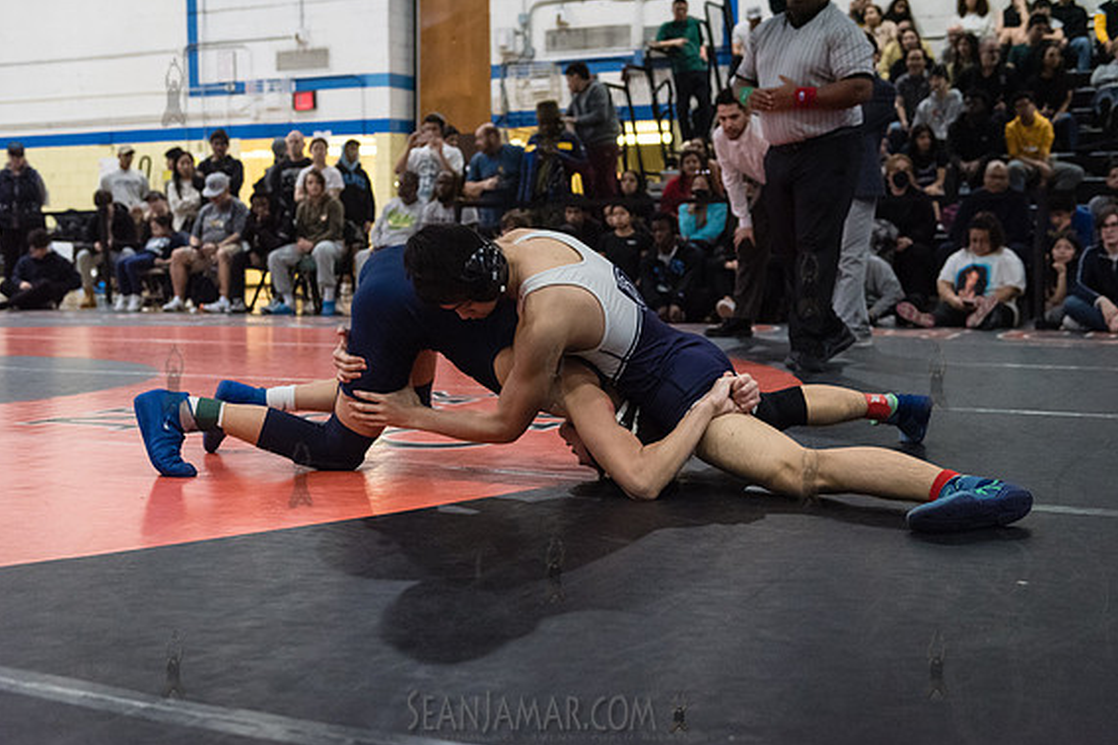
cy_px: 377
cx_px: 554
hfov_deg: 43.6
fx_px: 1397
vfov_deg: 29.9
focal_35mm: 45
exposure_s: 1/500
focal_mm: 44
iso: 8000
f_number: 3.2
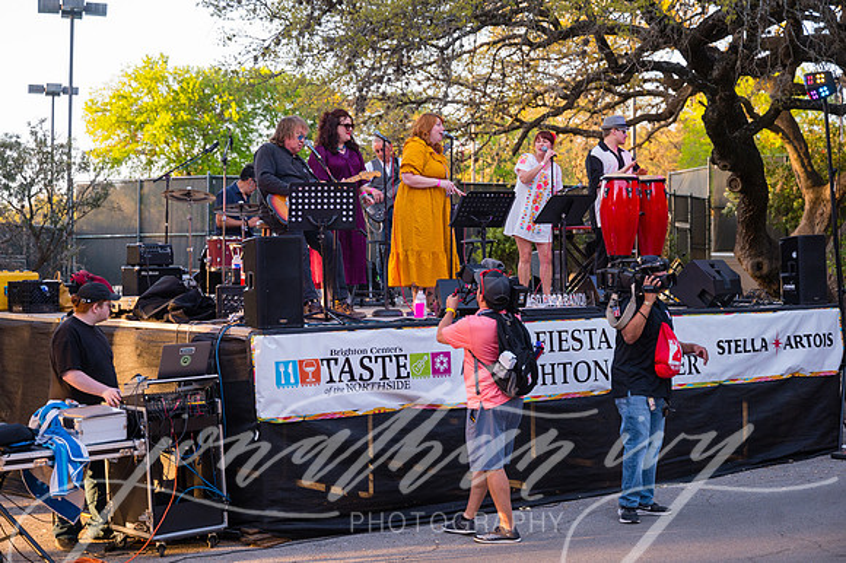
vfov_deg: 22.1
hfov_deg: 32.6
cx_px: 417
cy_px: 281
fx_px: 1444
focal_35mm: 62
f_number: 4
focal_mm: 60
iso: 1250
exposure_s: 1/500
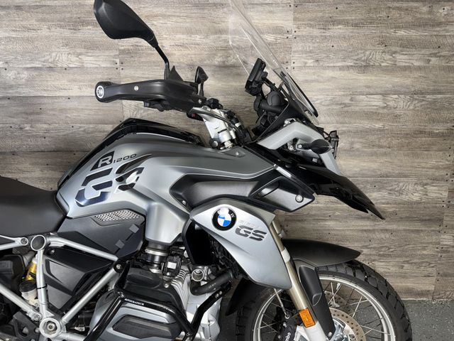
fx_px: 315
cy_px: 170
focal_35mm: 24
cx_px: 227
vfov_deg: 56.8
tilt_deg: -13.4
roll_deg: +0.2
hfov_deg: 71.6
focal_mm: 6.76
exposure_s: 1/27
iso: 80
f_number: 1.78
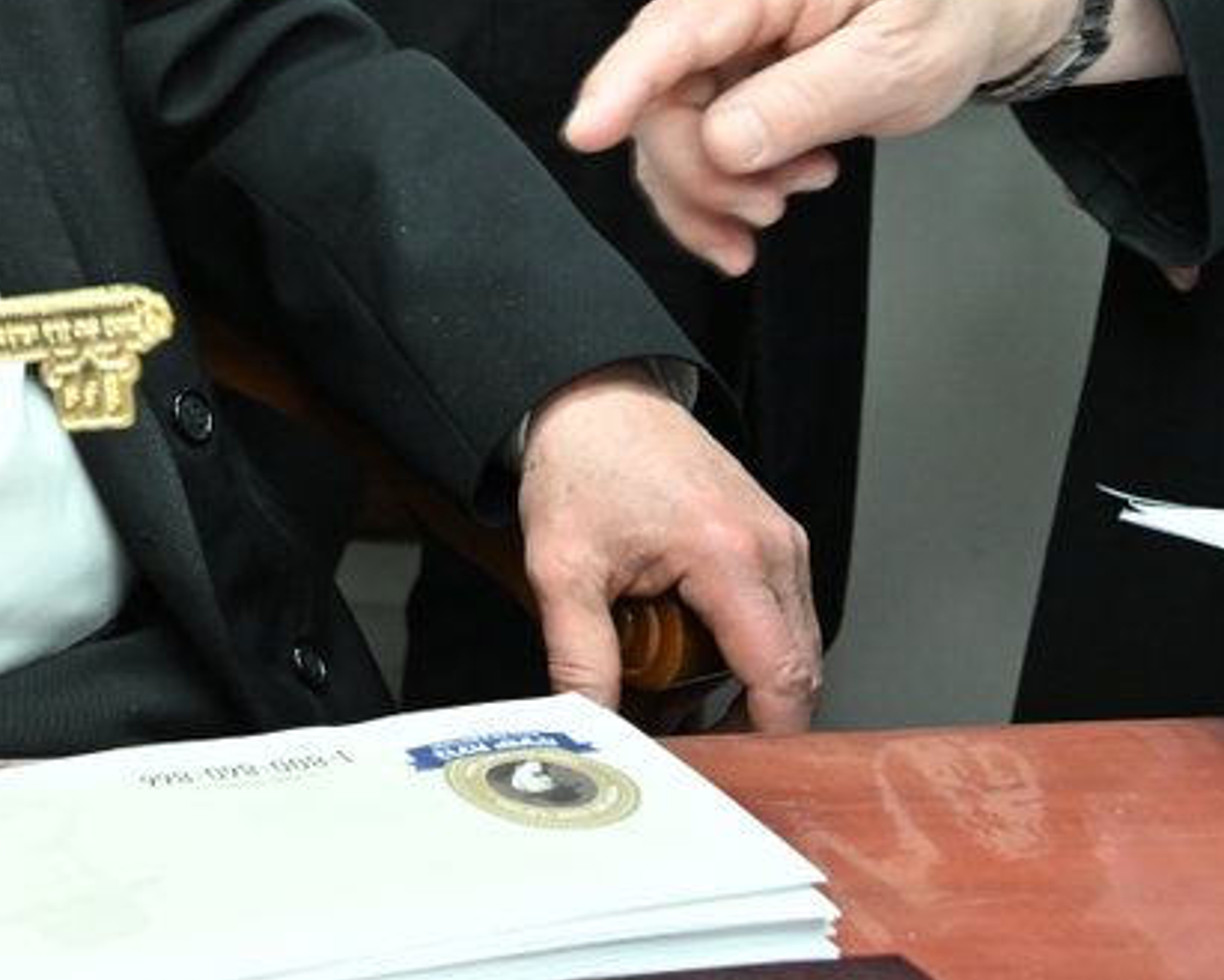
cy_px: -156
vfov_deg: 15.1
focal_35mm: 99
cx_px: -441
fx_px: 3587
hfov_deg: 17.9
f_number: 5.6
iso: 1600
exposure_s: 1/200
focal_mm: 31
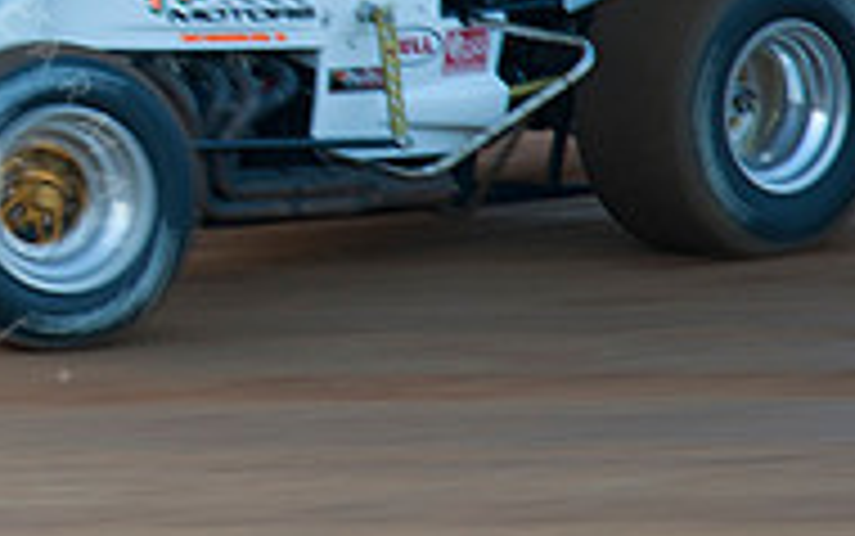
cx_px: -144
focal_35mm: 326
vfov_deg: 4.0
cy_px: -189
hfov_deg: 6.4
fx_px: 7601
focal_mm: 70
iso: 200
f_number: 5
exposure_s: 1/160
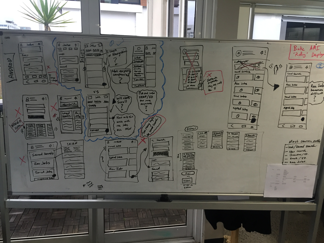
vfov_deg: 48.2
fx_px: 271
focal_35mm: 29
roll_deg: -1.6
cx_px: 162
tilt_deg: -10.9
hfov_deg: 61.7
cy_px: 122
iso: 125
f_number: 2.2
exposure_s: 1/33
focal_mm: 4.15
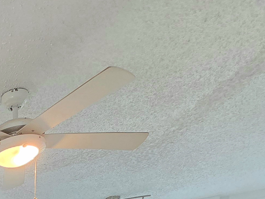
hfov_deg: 24.9
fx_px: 406
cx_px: -158
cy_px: 385
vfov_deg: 18.9
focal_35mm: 53
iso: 160
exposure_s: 1/50.3
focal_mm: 2.2
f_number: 2.2
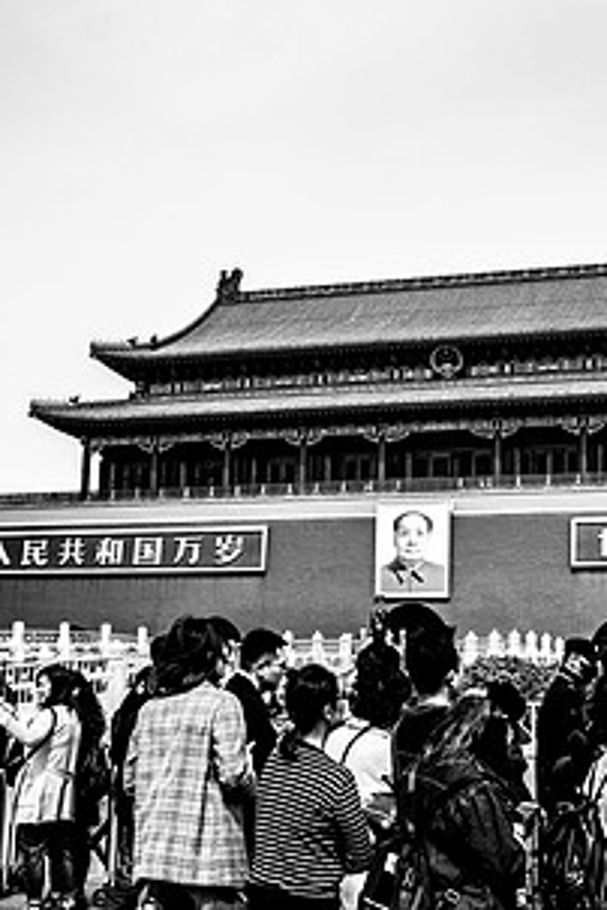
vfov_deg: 42.7
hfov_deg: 28.7
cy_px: 497
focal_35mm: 46
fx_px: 1163
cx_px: 472
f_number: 4
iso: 100
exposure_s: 1/1250
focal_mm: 24
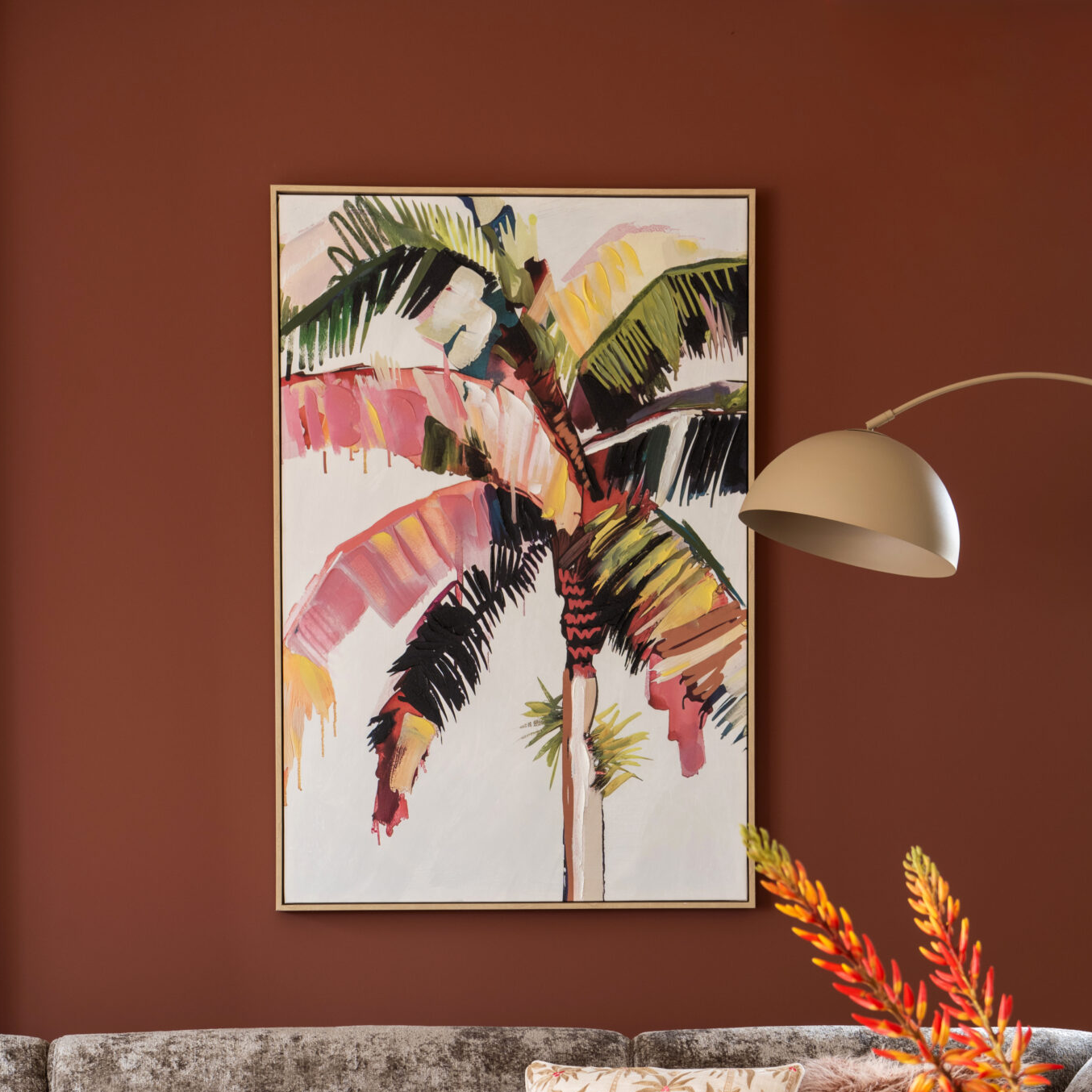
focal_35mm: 90
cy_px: 1032
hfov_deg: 19.3
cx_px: 466
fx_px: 3212
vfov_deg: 18.9
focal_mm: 56
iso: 100
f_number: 8
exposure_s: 1.3
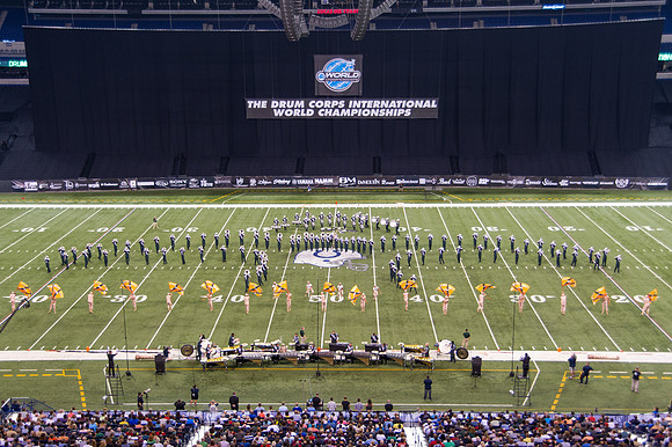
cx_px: 336
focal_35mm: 45
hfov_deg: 43.5
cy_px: 228
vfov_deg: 29.8
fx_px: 842
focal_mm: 38
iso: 800
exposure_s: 1/200
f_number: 4.2
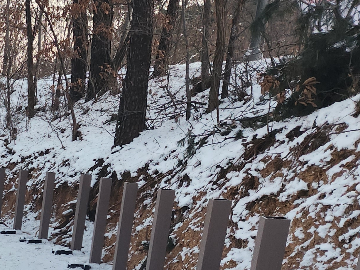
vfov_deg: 18.5
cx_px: -200
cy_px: 335
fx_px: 780
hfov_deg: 21.3
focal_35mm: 75
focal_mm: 5.4
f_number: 1.8
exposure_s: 1/120
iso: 160
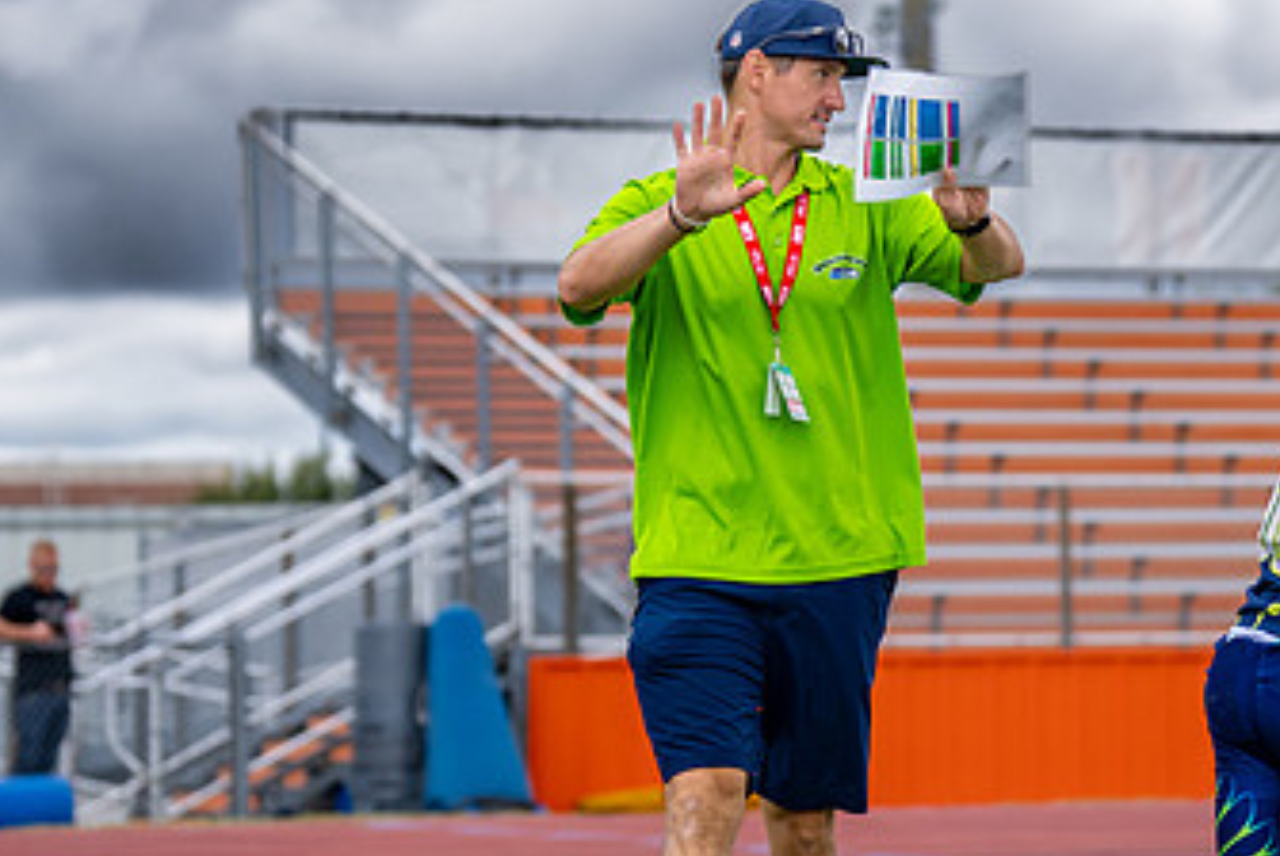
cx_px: 804
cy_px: 498
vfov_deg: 7.0
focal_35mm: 198
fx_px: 7046
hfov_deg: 10.4
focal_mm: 95
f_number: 2.8
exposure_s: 1/2500
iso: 320
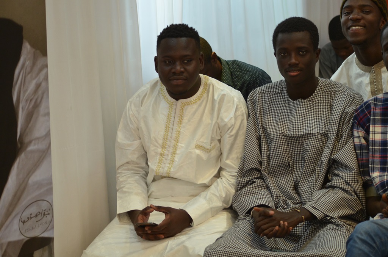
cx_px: 194
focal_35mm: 105
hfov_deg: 19.5
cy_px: 128
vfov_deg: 13.0
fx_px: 1129
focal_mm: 70
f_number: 4
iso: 1000
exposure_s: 1/125
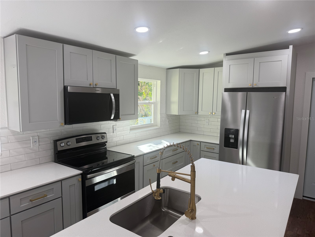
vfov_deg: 56.8
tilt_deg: -4.6
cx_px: 158
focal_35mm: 24
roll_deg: -0.6
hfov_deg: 71.6
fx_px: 218
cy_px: 118
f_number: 1.78
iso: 64
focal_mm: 6.76
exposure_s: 1/148
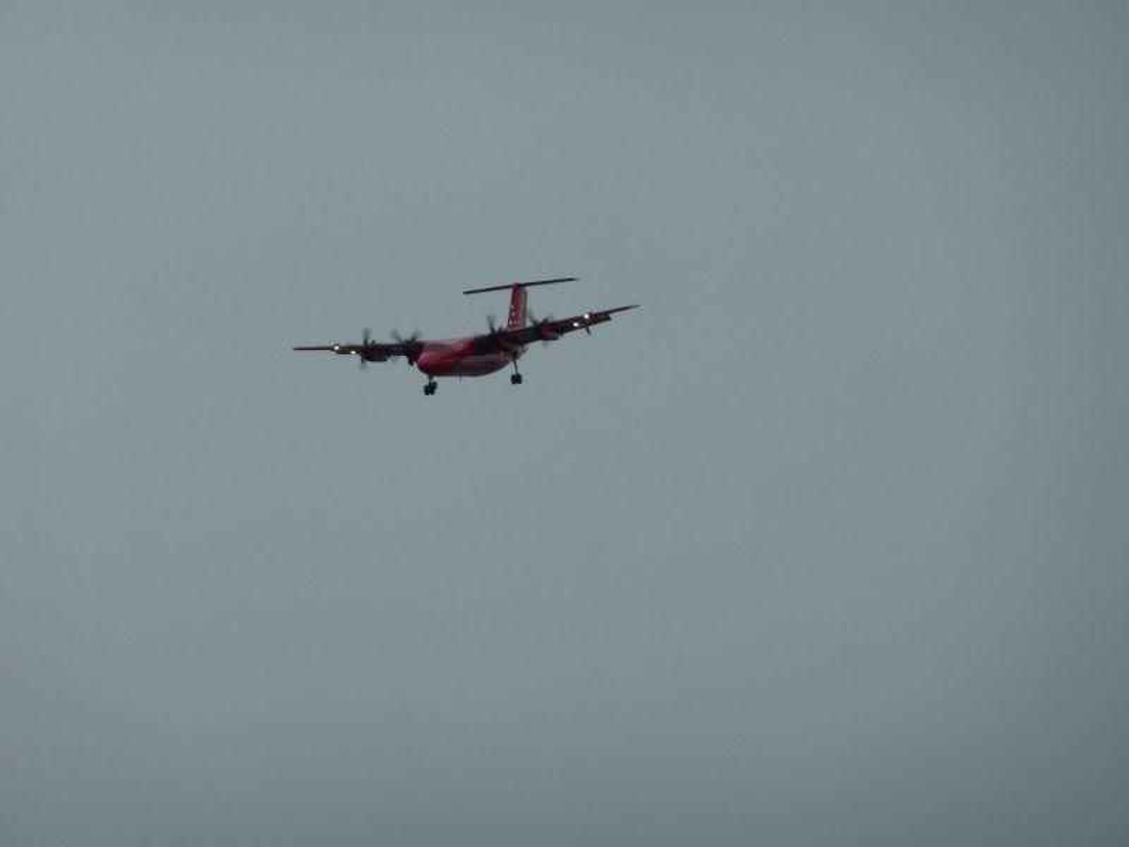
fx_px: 9784
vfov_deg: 5.0
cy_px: 424
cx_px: 564
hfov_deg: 6.6
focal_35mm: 300
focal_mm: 49.2
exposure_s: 1/250
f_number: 4.9
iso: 80
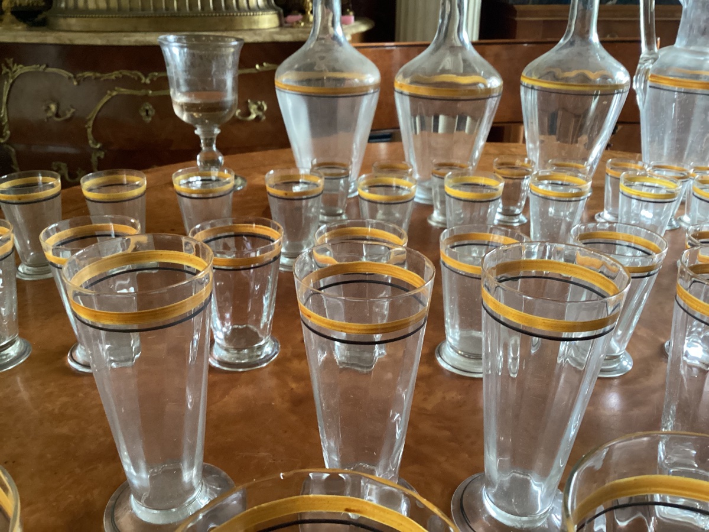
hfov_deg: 58.4
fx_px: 635
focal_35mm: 31
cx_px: 354
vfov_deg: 45.4
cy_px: 266
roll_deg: -2.1
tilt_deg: -25.8
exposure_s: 1/25
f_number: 2.4
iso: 320
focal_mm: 3.3
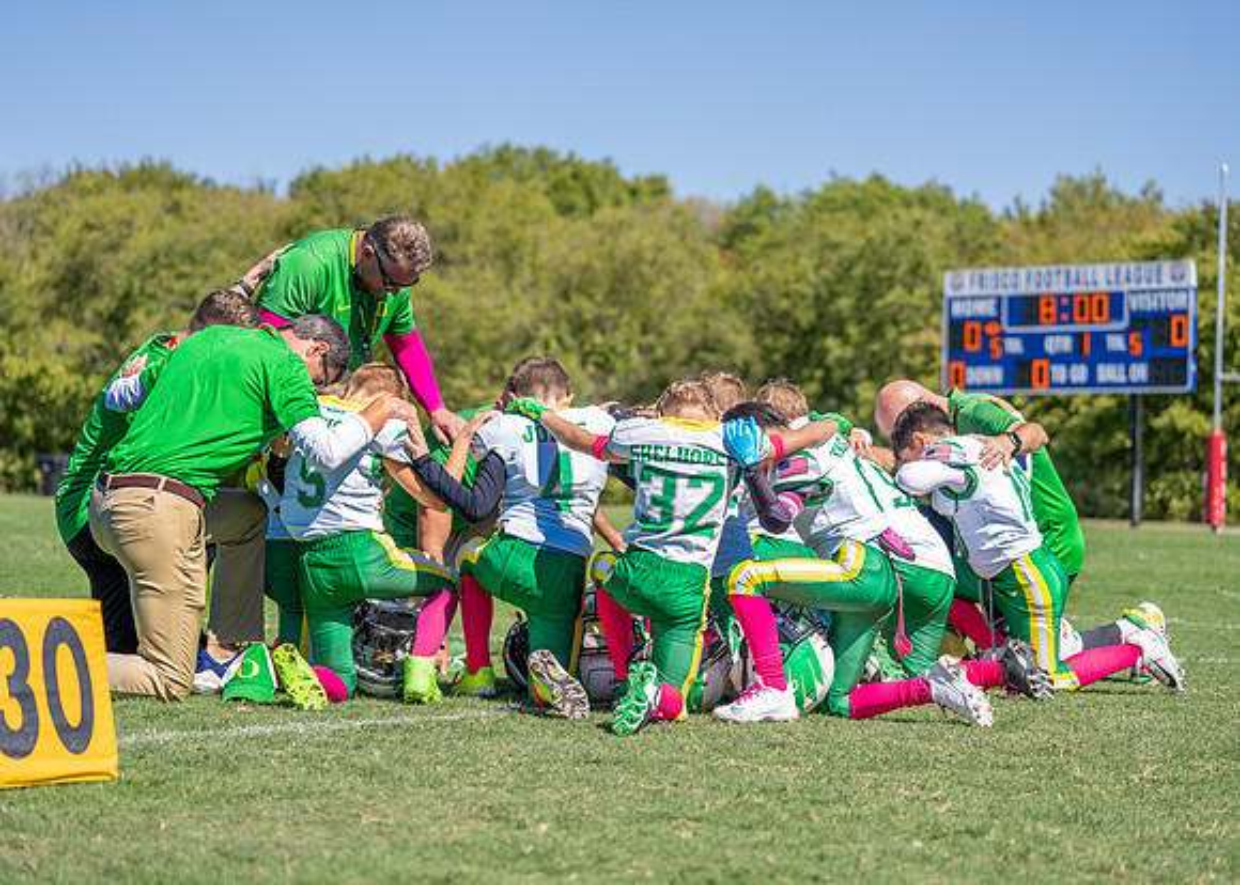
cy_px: 445
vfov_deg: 18.8
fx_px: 2678
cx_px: 616
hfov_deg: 26.1
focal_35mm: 76
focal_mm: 70
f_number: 2.8
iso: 160
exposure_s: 1/2000
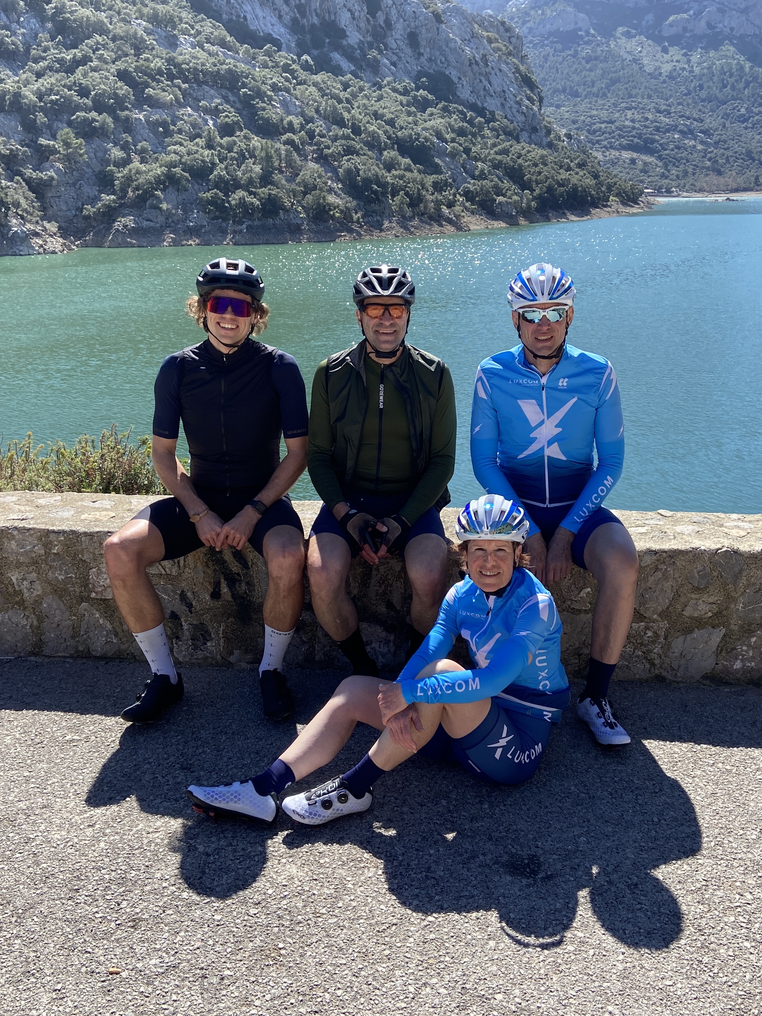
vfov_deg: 67.3
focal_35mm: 26
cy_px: 508
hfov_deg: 53.1
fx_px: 763
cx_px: 381
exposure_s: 1/1504
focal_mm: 4.25
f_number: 1.8
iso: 32
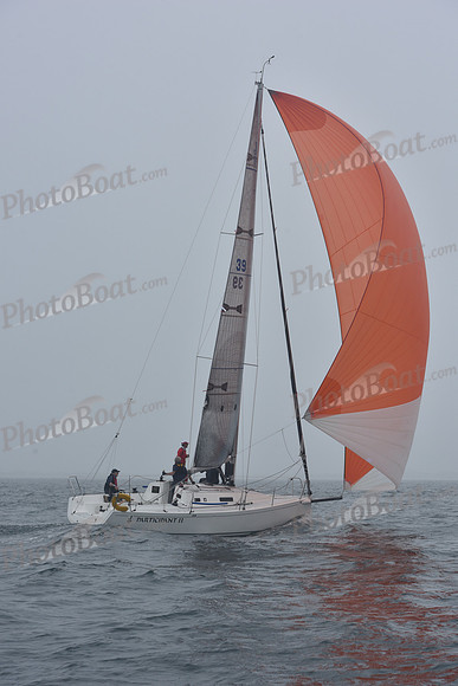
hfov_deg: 19.5
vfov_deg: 28.8
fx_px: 1335
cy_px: 343
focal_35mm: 70
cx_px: 229
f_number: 8
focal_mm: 70
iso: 250
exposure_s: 1/800
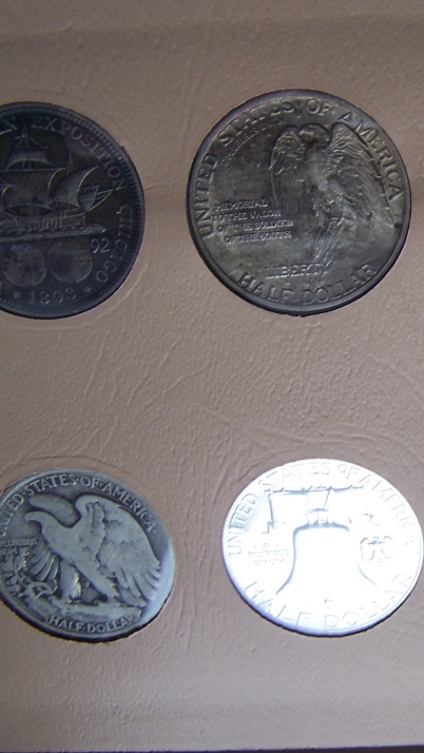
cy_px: 372
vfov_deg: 37.2
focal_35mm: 56
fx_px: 1118
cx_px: 409
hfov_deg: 20.9
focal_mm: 6.3
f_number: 2.8
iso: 80
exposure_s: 1/60
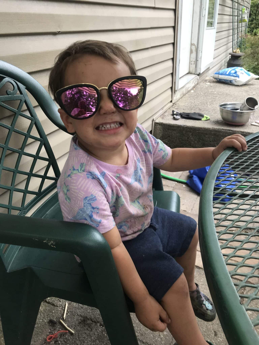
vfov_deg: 63.4
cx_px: 130
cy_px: 172
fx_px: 279
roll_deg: +3.1
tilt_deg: -24.0
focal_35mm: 28
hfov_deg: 49.7
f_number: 1.8
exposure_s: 1/277
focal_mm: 3.99
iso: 20
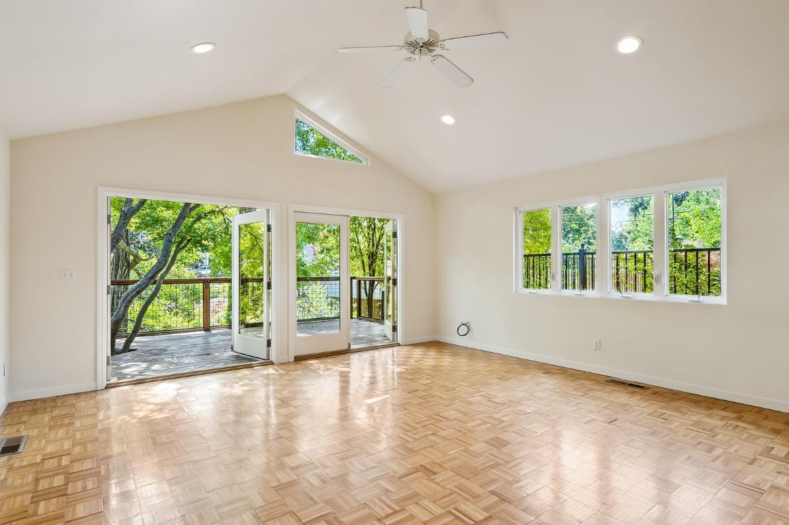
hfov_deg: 90.0
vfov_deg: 67.1
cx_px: 393
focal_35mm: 18
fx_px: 394
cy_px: 292
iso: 200
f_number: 9
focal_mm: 14
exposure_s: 1/10
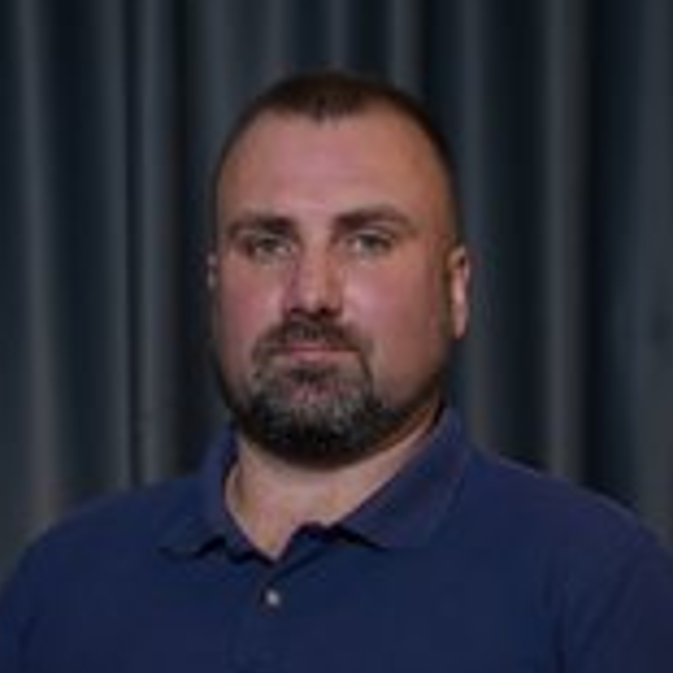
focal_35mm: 147
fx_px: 3233
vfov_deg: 11.9
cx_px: 187
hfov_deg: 11.9
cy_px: 501
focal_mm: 67
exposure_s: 1/100
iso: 2000
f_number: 3.5
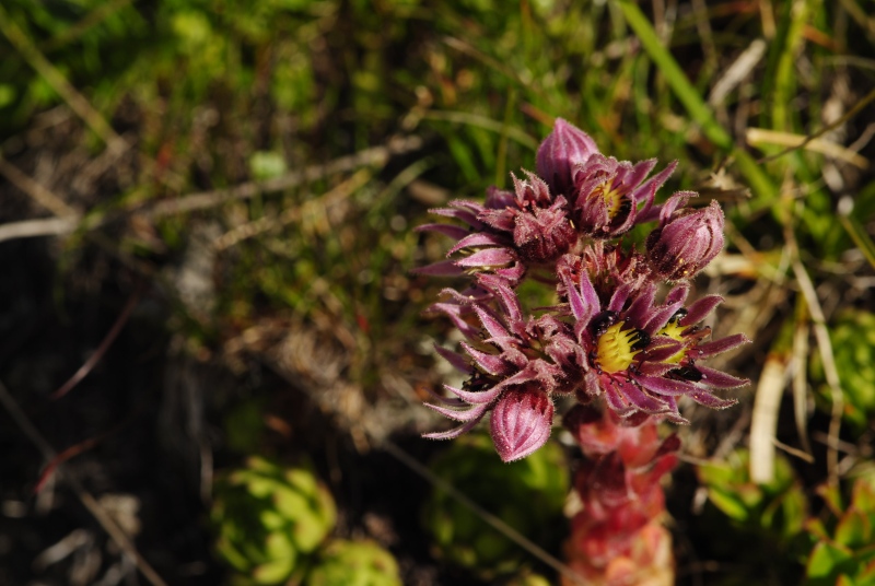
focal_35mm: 128
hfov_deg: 16.0
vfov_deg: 10.8
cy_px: 293
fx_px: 3103
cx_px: 438
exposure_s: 1/160
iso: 100
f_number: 10
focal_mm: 85
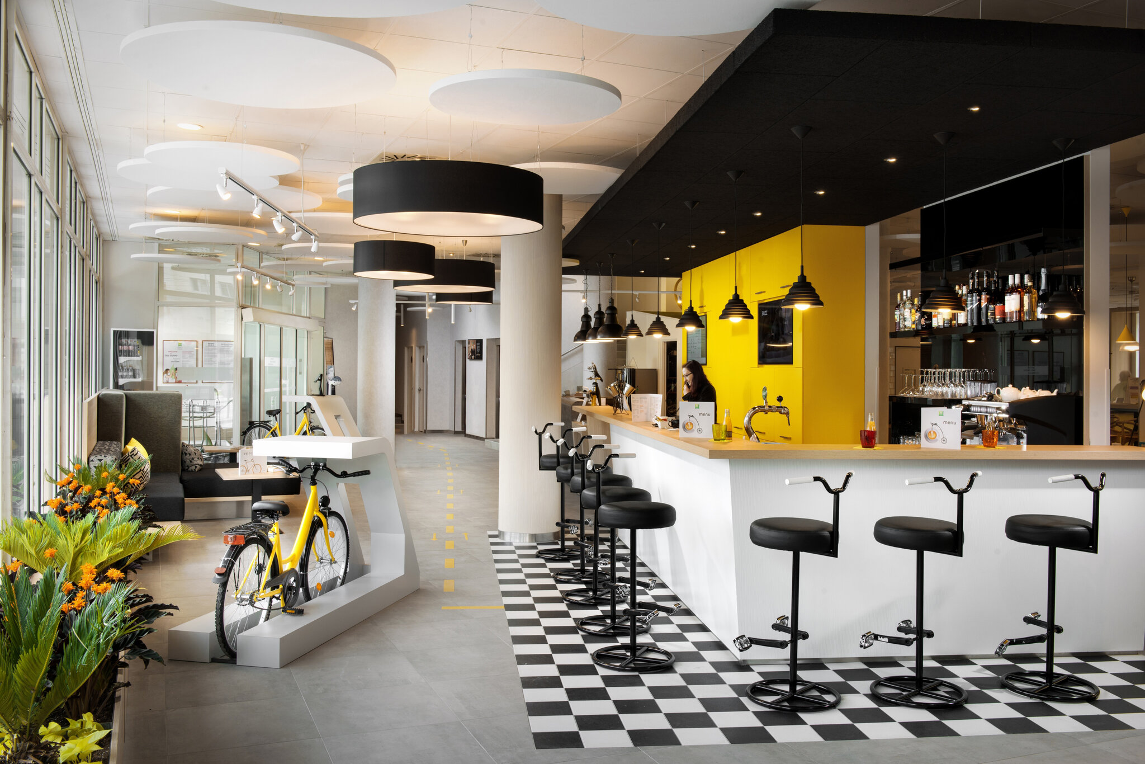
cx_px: 572
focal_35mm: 32
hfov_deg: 58.7
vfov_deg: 41.1
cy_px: 382
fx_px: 1018
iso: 200
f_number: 13
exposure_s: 1/5
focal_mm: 32
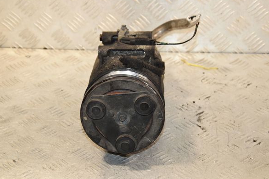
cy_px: 84
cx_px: 137
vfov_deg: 14.4
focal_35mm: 95
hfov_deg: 21.5
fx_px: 709
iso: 1600
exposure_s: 1/200
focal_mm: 58
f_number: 6.3
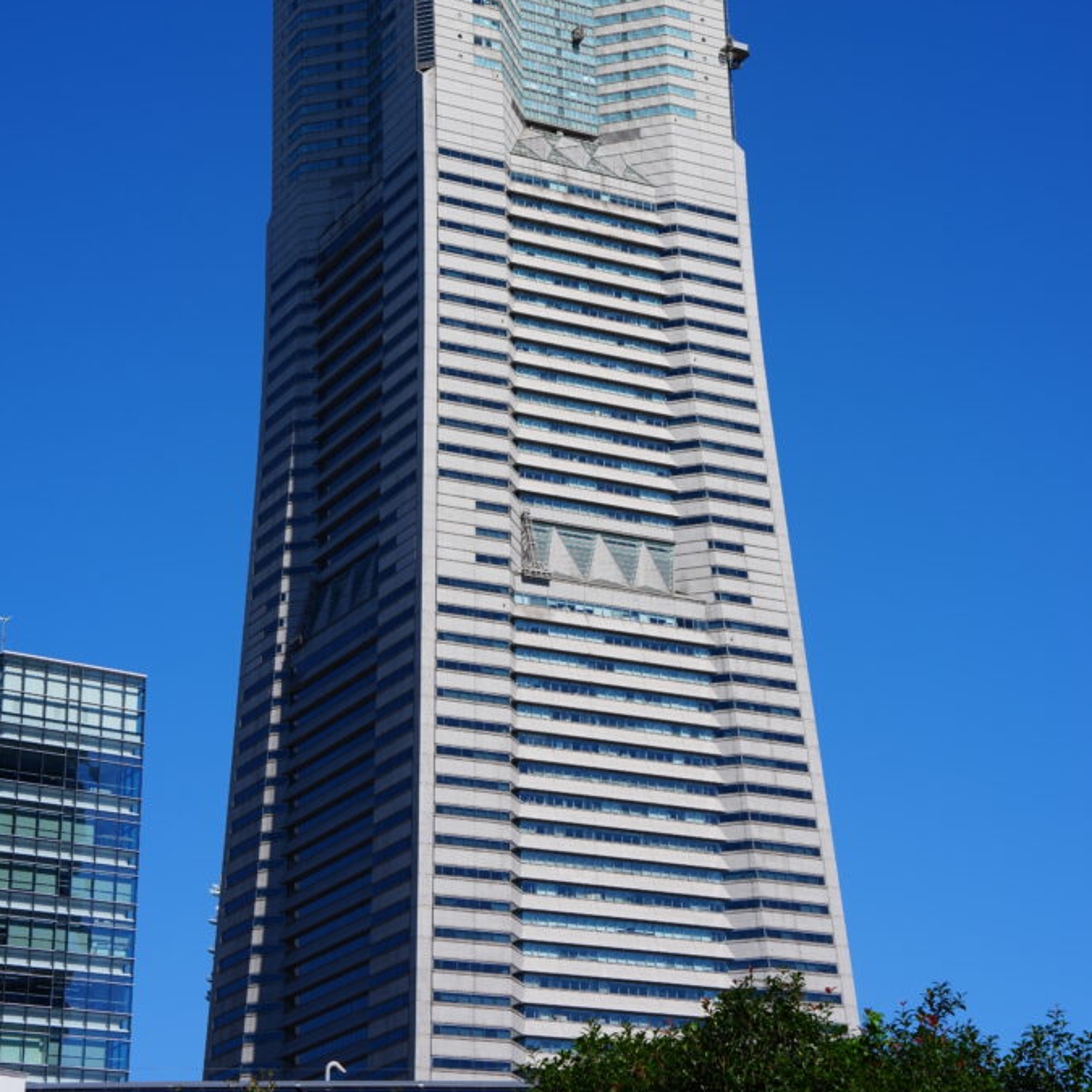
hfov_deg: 21.7
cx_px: 549
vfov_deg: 21.5
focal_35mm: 80
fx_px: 2855
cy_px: 315
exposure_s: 1/250
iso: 100
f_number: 10
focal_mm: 62
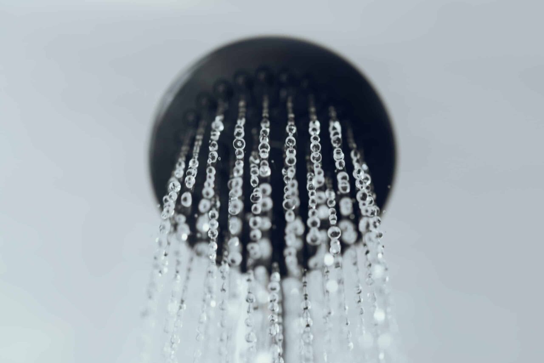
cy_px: 182
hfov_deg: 20.4
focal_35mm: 100
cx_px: 272
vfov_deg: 13.7
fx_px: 1511
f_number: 6.3
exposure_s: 1/160
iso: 200
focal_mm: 100
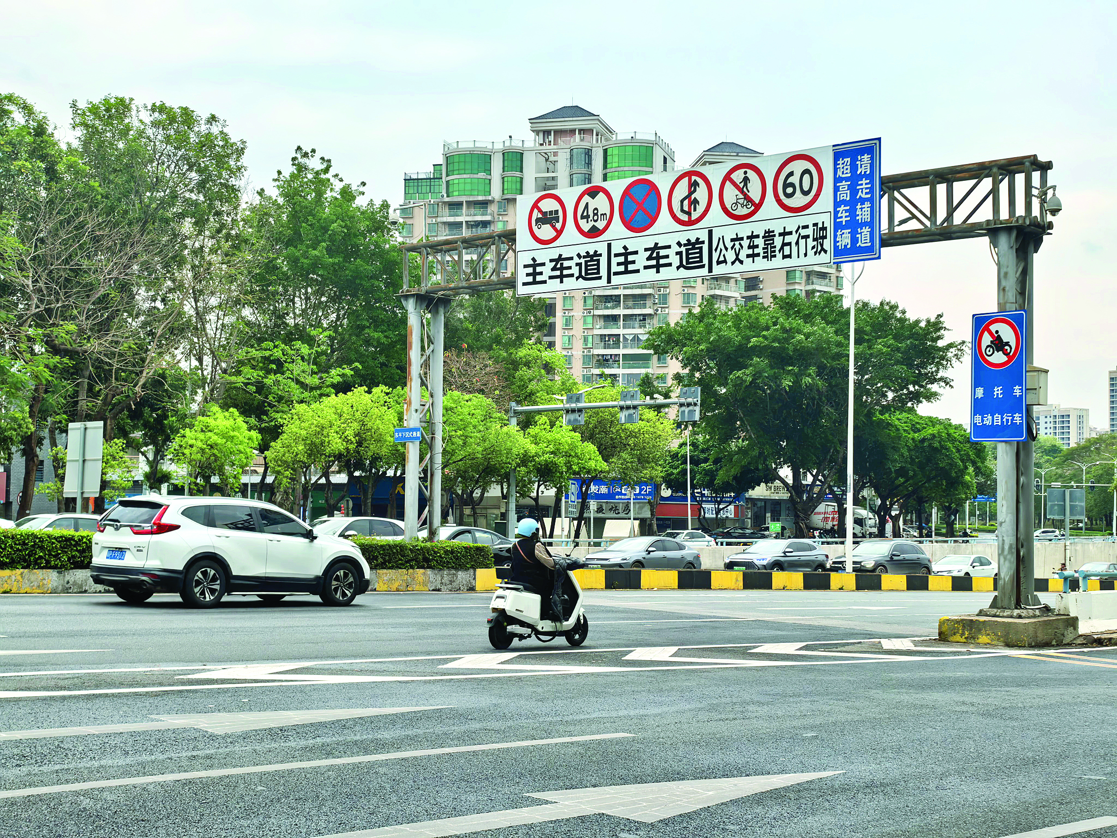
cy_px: 419
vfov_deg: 30.3
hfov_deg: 39.7
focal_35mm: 48
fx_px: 1549
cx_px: 558
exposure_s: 1/1026
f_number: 2
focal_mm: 6.98
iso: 160
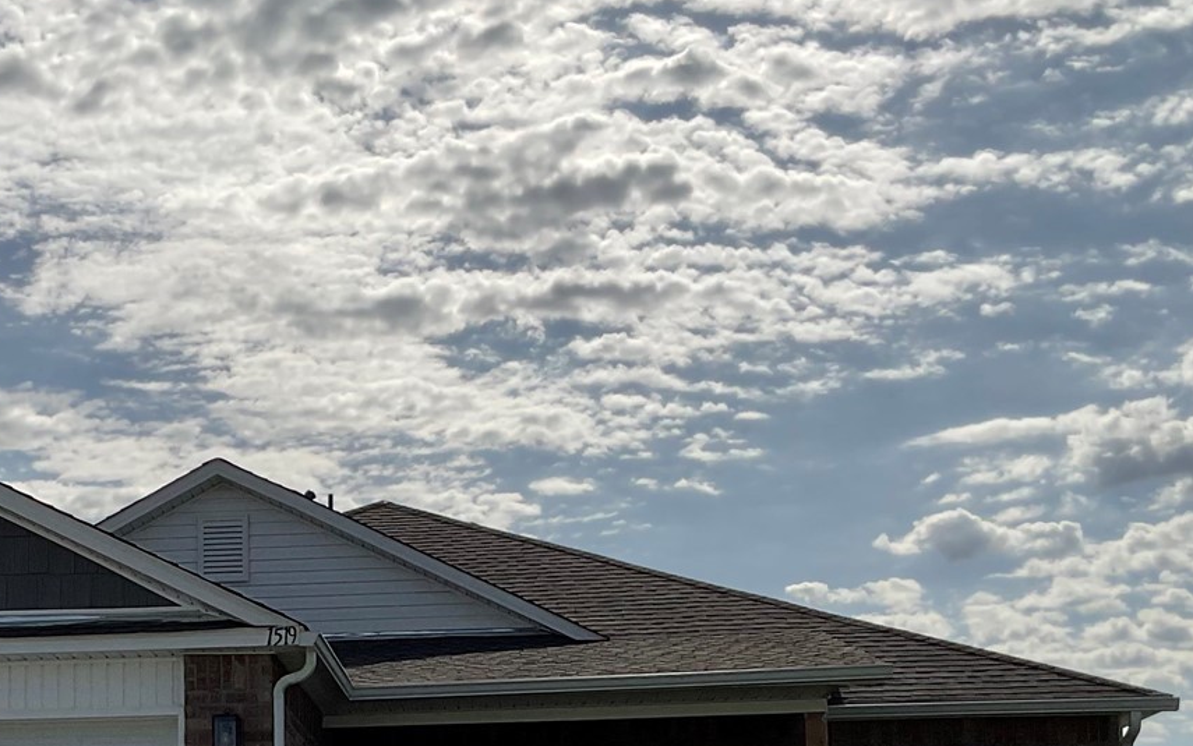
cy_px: 789
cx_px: 247
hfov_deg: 29.1
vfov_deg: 18.3
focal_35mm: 69
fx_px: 2244
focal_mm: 3
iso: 20
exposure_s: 1/10204
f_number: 1.8
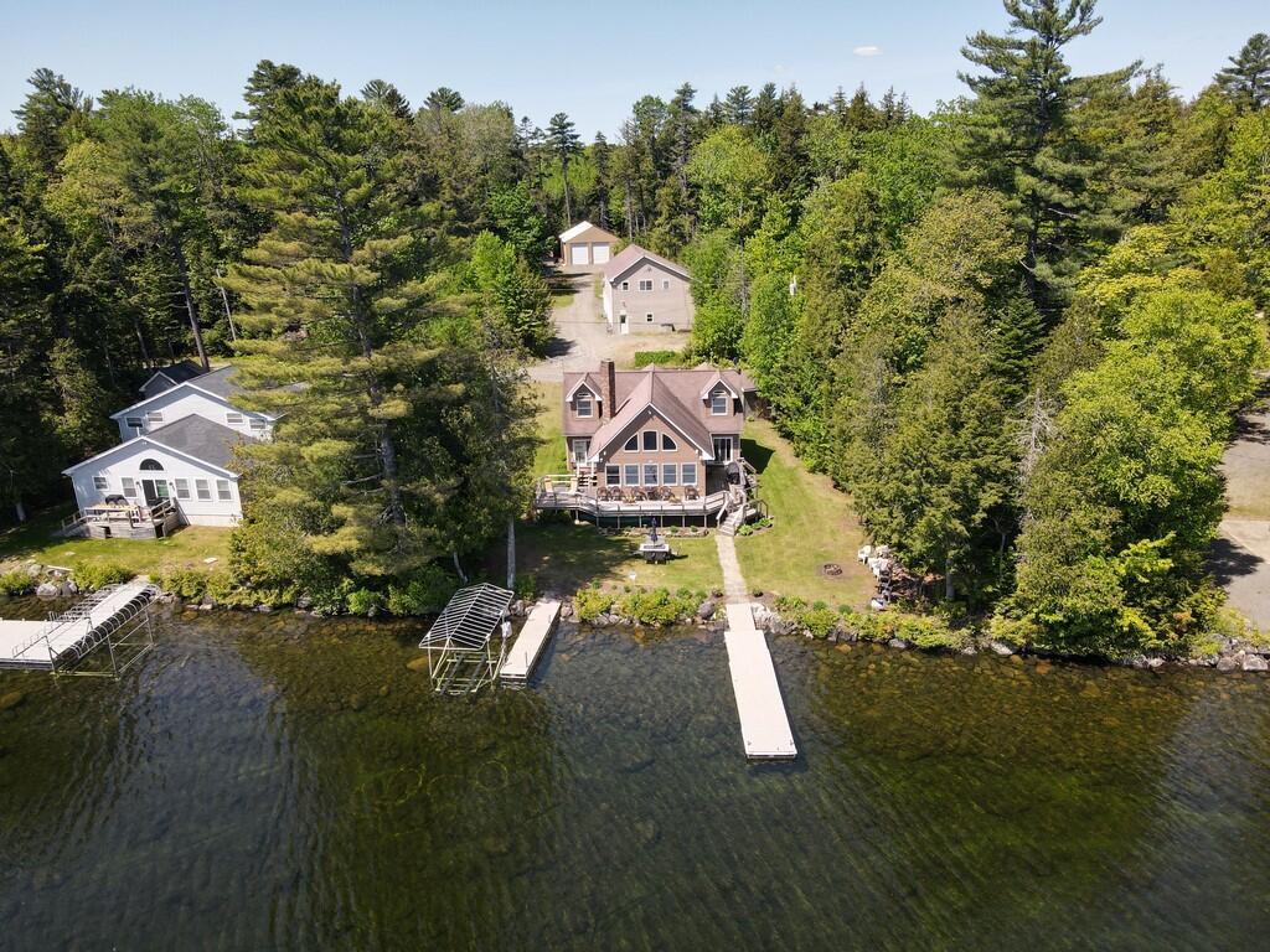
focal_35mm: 24
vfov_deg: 56.8
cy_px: 476
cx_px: 635
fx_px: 881
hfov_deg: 71.6
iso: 100
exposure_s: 1/400
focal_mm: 4.5
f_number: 2.8
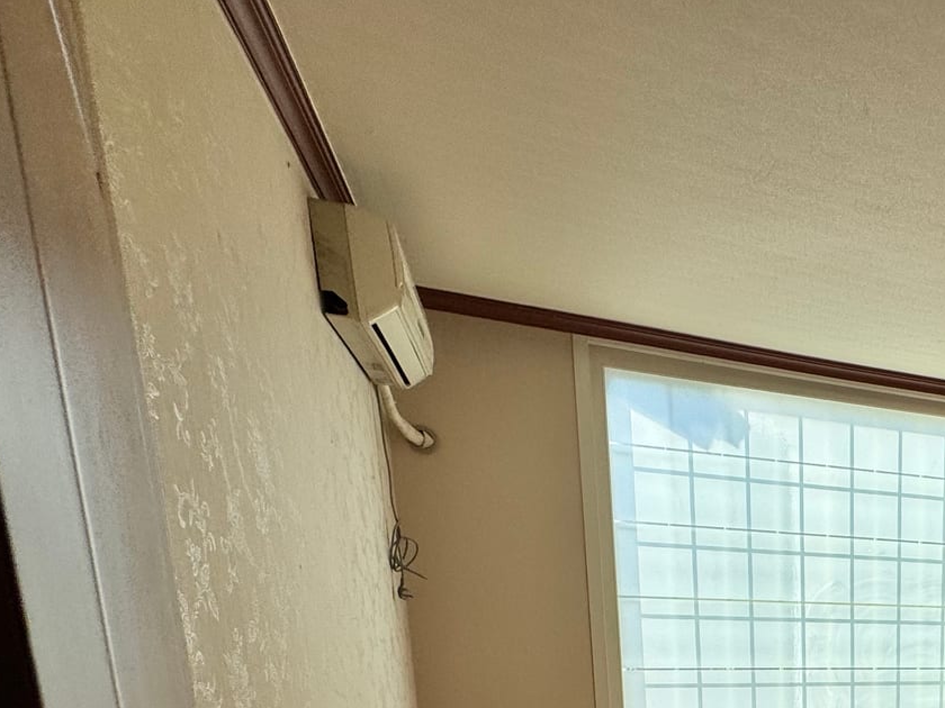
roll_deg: -2.6
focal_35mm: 32
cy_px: 799
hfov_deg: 45.5
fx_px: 874
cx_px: 994
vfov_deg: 36.5
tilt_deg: -13.7
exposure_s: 1/657
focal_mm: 2.22
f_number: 2.2
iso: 50
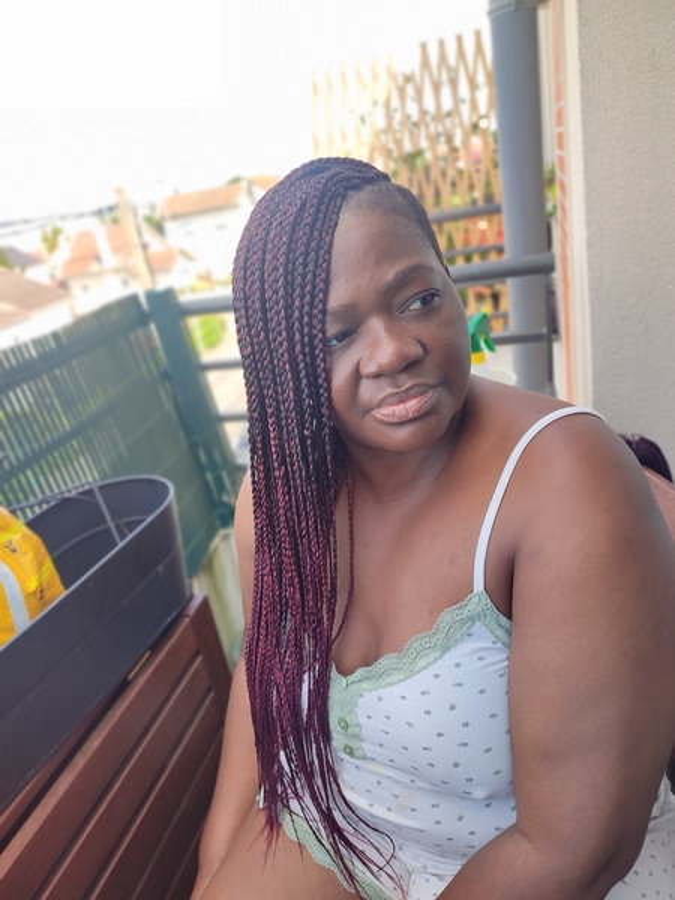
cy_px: 450
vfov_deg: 71.6
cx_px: 338
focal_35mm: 24
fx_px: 624
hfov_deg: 56.8
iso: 50
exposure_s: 1/146
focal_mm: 5.89
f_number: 1.89
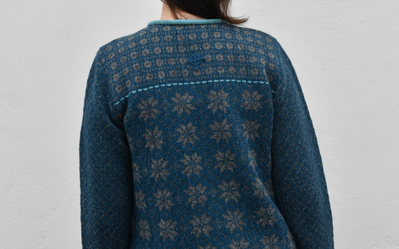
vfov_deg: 12.1
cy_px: 121
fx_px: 1174
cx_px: 200
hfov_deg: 19.3
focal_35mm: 108
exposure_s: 1/500
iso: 1600
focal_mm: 70
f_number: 11
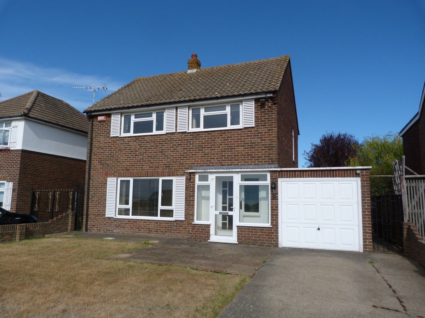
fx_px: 307
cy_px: 159
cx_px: 212
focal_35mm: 25
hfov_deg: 69.4
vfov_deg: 54.9
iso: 80
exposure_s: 1/1300
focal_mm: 4.5
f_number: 2.8
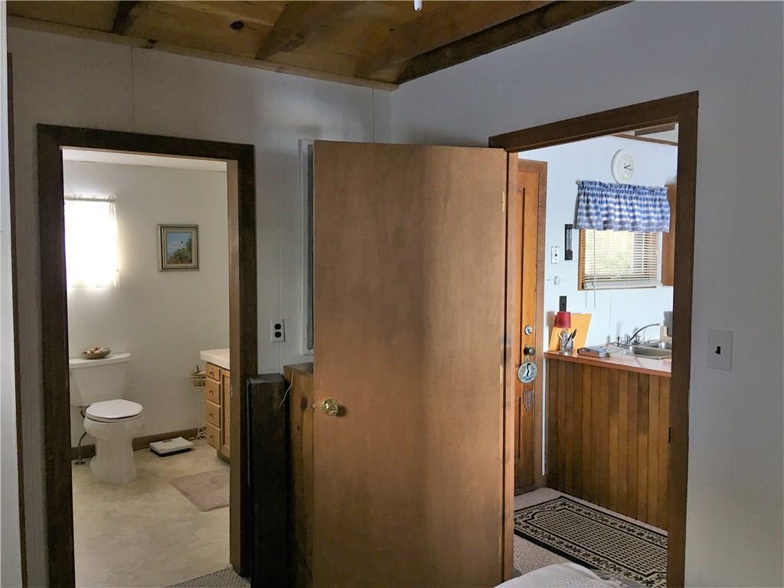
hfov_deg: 61.7
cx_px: 392
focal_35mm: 29
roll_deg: -0.8
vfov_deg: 48.2
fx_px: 657
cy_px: 294
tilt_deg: -3.0
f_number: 2.2
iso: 32
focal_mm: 4.15
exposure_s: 1/15
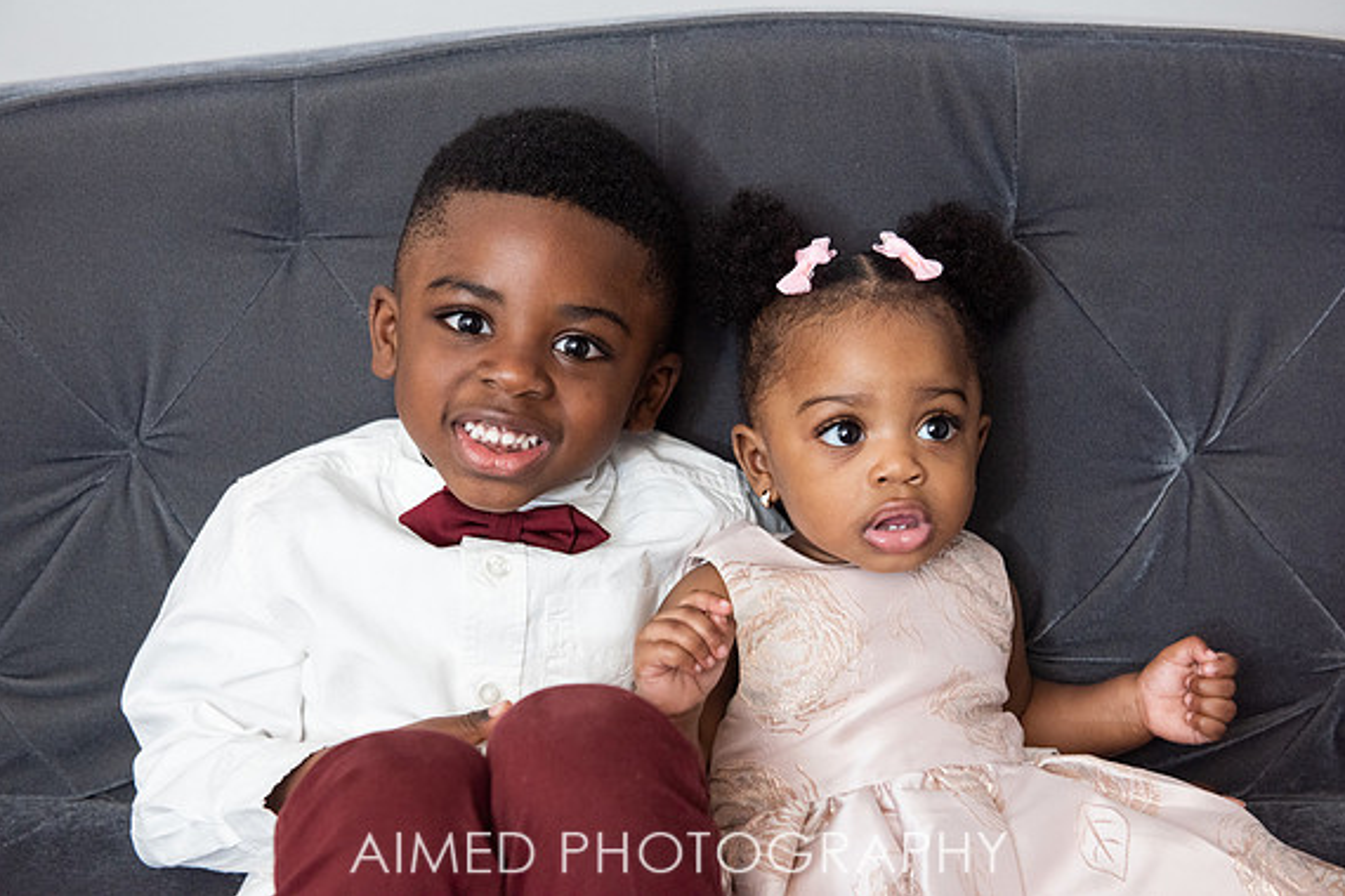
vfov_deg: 24.2
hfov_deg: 35.6
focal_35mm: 56
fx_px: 2092
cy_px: 442
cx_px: 682
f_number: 4
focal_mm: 55
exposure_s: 1/200
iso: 1600
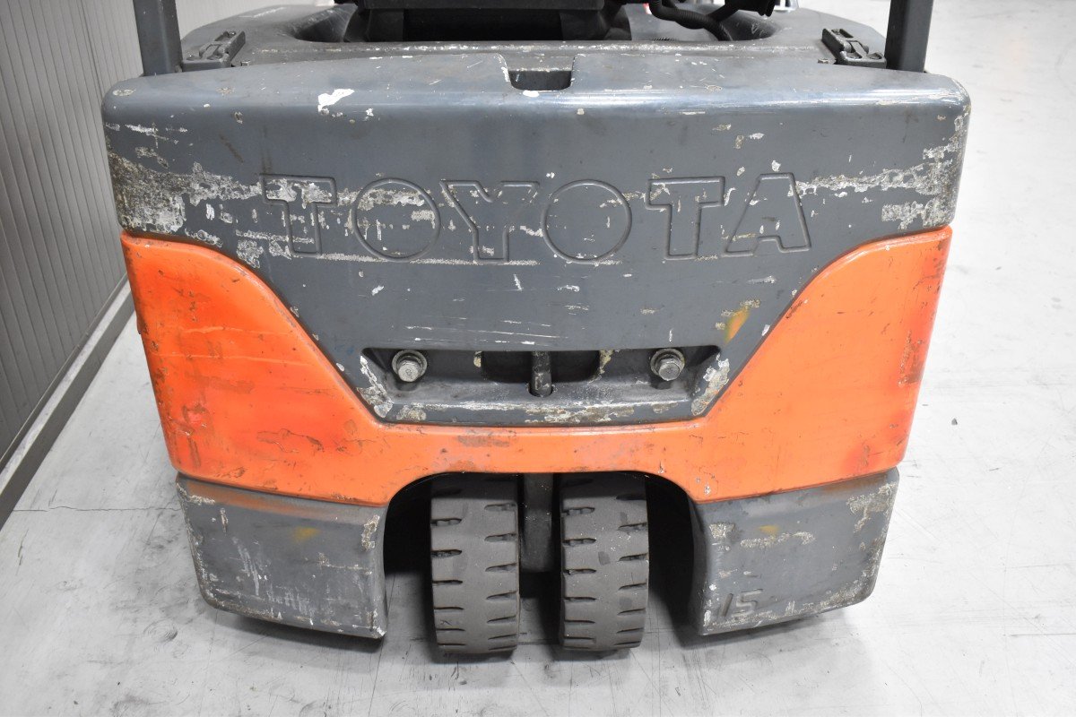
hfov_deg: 55.1
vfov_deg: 38.4
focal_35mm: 34
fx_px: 1031
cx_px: 538
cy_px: 358
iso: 1600
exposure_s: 1/25
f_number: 4.5
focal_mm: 23
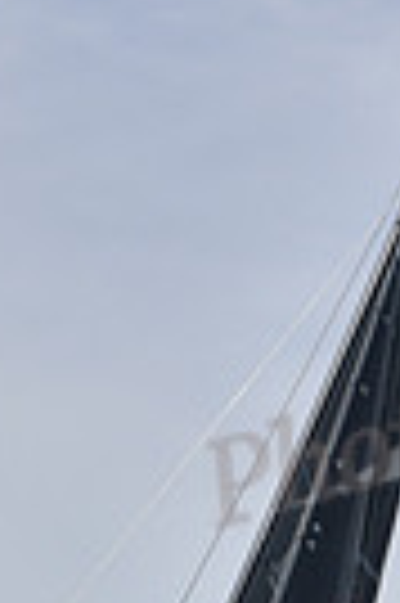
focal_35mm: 303
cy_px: 1125
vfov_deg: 6.6
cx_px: -25
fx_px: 5063
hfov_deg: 4.5
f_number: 8
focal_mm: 70
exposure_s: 1/800
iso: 320
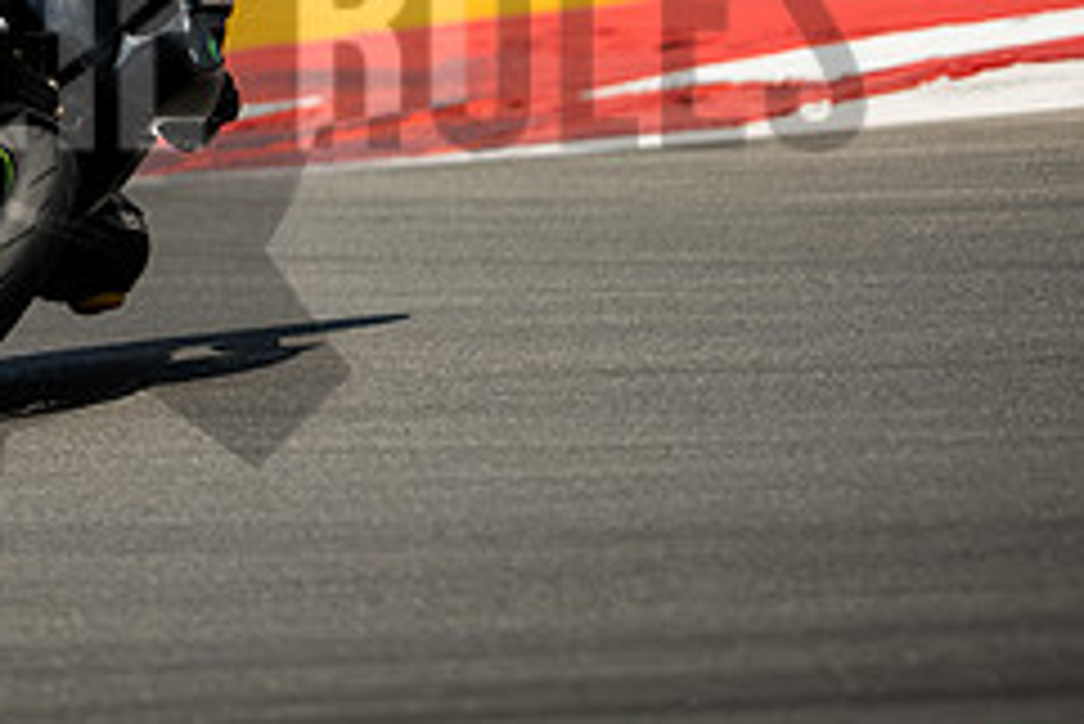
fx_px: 21722
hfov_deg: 2.9
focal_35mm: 721
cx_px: -85
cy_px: 34
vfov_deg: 1.9
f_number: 2
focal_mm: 200
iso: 1600
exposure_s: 1/2000
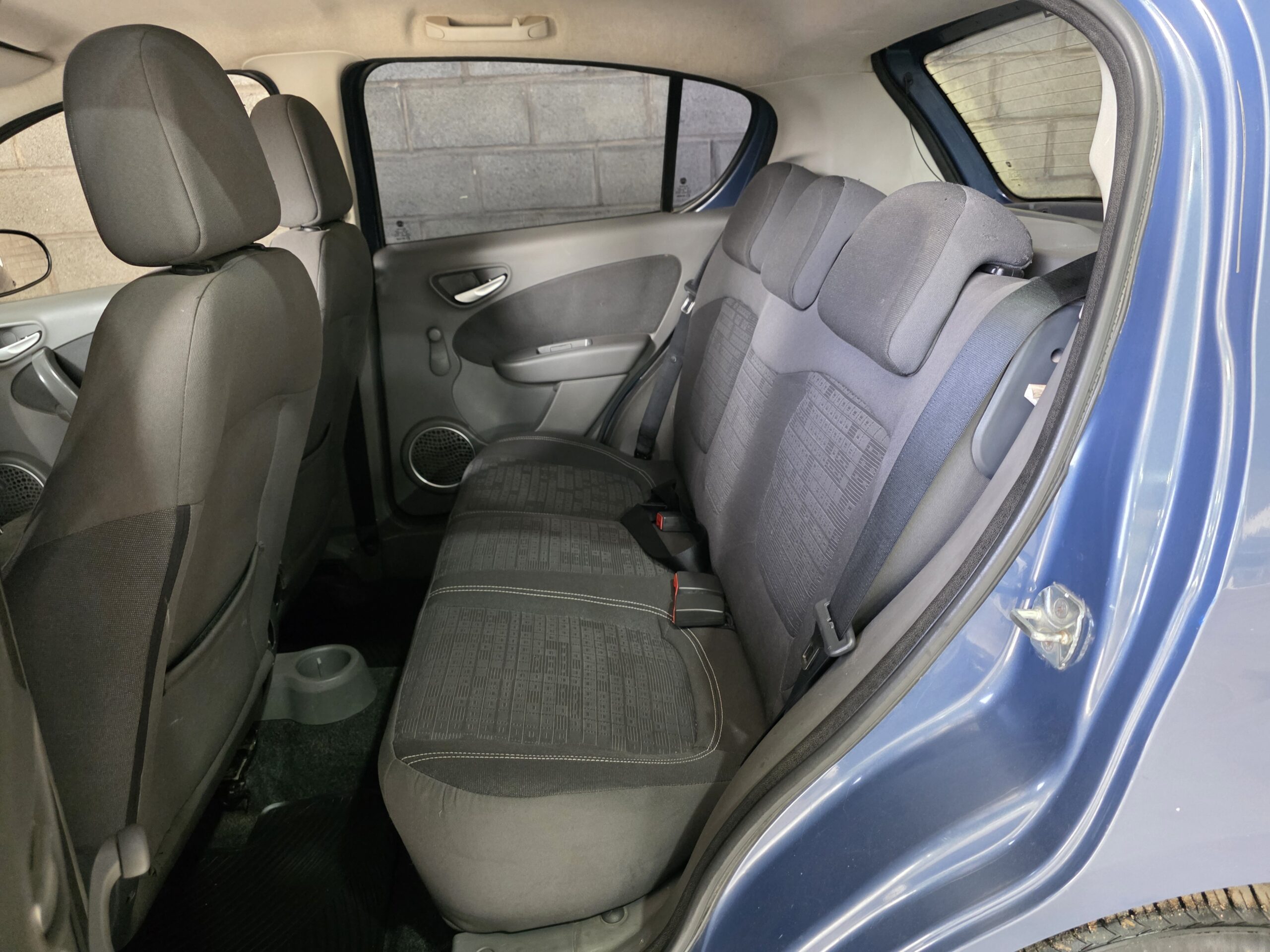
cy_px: 476
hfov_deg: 73.9
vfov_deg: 58.9
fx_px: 844
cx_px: 635
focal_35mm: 23
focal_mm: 6.3
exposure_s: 1/100
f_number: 1.7
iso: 1600
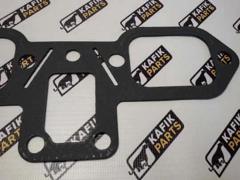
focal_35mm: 31
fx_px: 215
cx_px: 120
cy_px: 90
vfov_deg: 45.4
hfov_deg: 58.4
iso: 50
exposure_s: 1/50
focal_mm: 2.93
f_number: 2.4
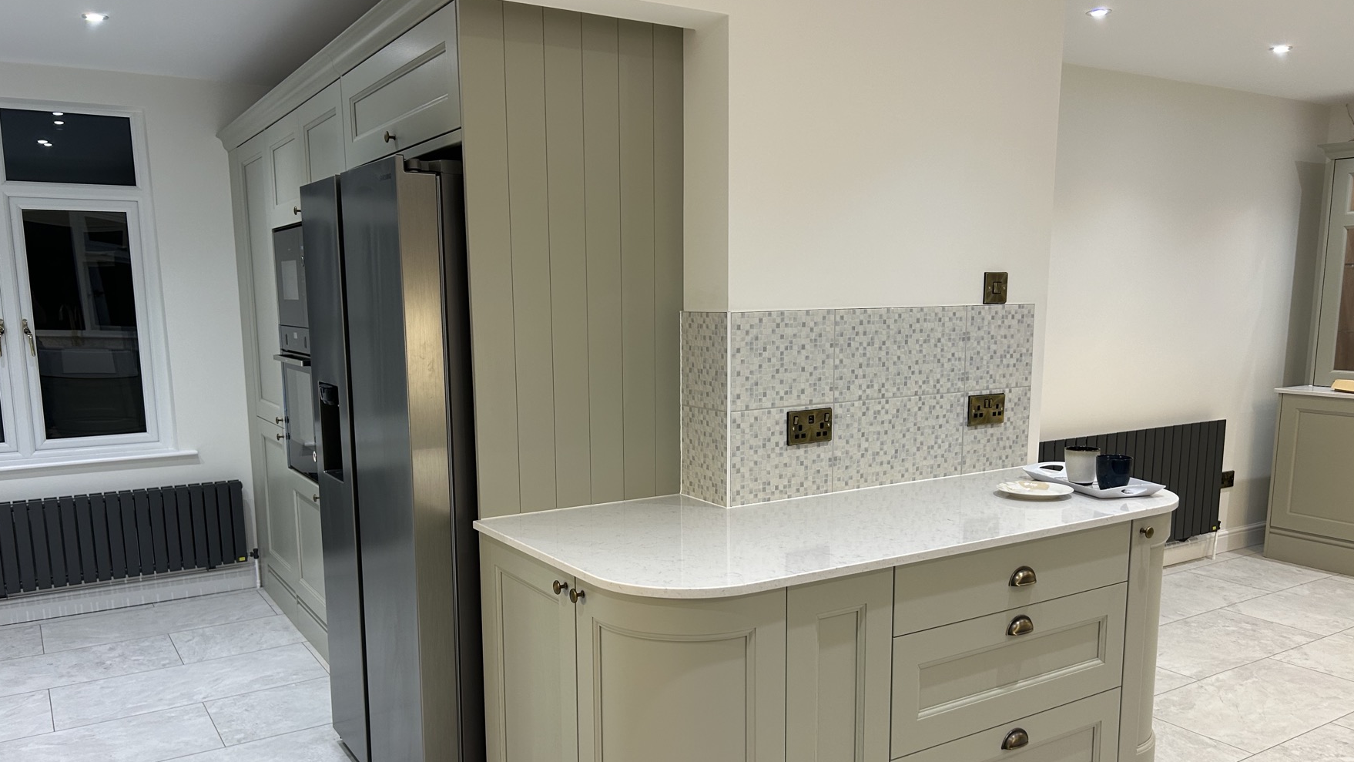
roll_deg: +0.9
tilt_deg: -9.7
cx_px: 672
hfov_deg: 66.1
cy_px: 459
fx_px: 1041
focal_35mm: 29
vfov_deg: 40.0
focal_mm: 5.7
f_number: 1.5
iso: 80
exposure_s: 1/100
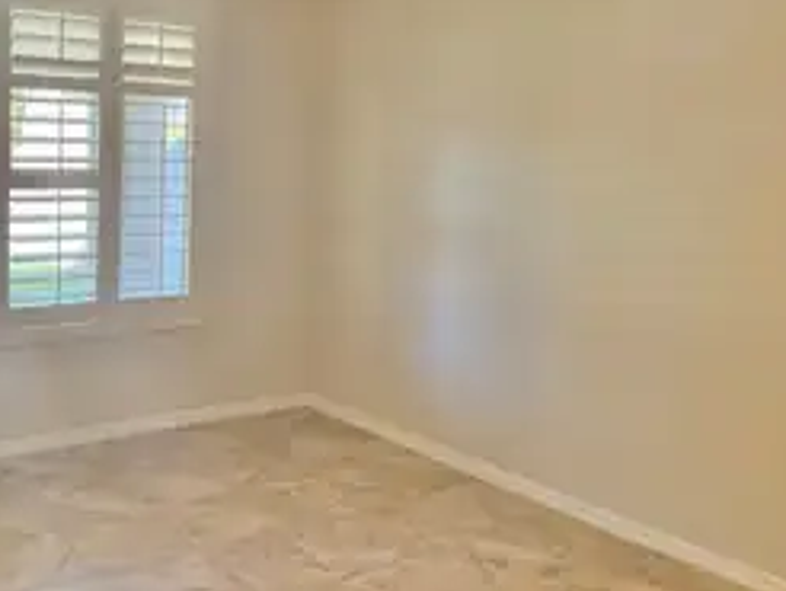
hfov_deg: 46.0
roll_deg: -1.1
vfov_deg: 36.6
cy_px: 208
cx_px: 189
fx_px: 886
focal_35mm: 39
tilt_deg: -2.3
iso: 160
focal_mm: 6.76
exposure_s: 1/120
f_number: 1.78
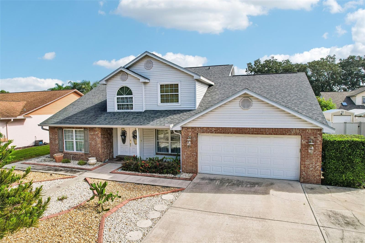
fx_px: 223
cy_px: 122
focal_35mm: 22
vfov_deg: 57.2
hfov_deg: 78.6
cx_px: 182
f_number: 2.8
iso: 150
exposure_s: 1/2500
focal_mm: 8.4
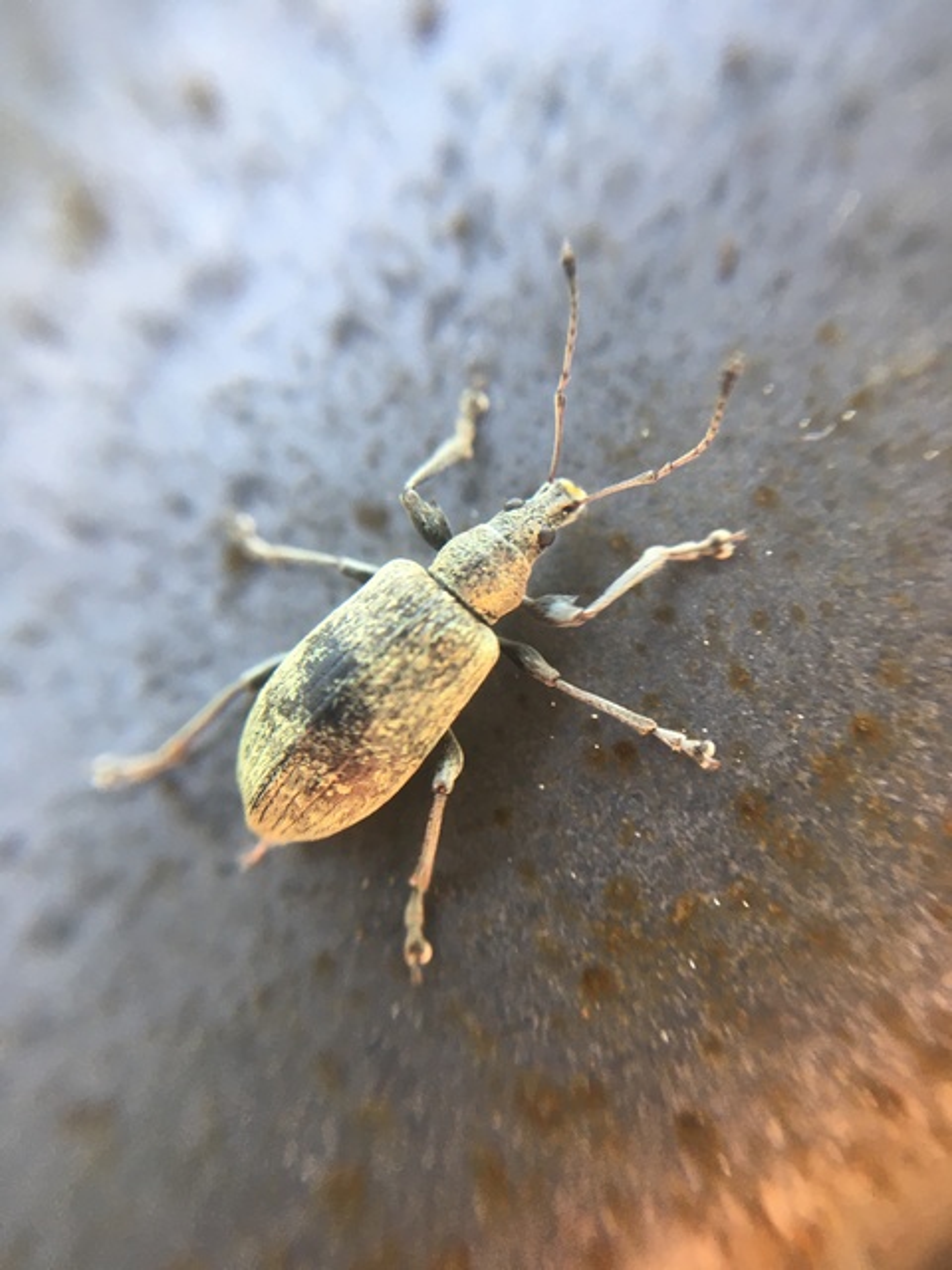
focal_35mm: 29
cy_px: 635
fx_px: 1063
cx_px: 476
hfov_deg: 48.2
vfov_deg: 61.7
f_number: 2.2
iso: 32
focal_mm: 4.15
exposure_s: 1/33
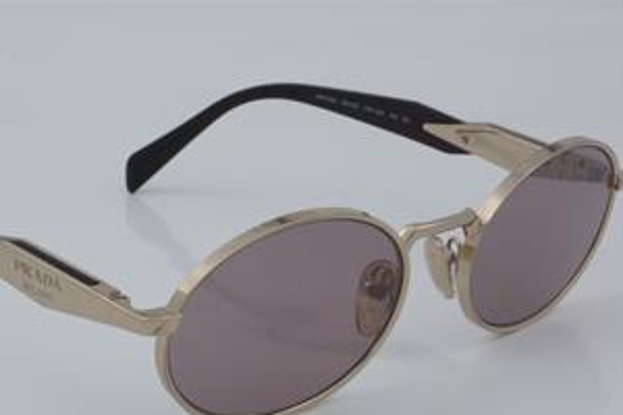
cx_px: 216
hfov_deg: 20.4
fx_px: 1730
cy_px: 268
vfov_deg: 13.7
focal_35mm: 100
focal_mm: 50
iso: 100
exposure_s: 1/4
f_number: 32
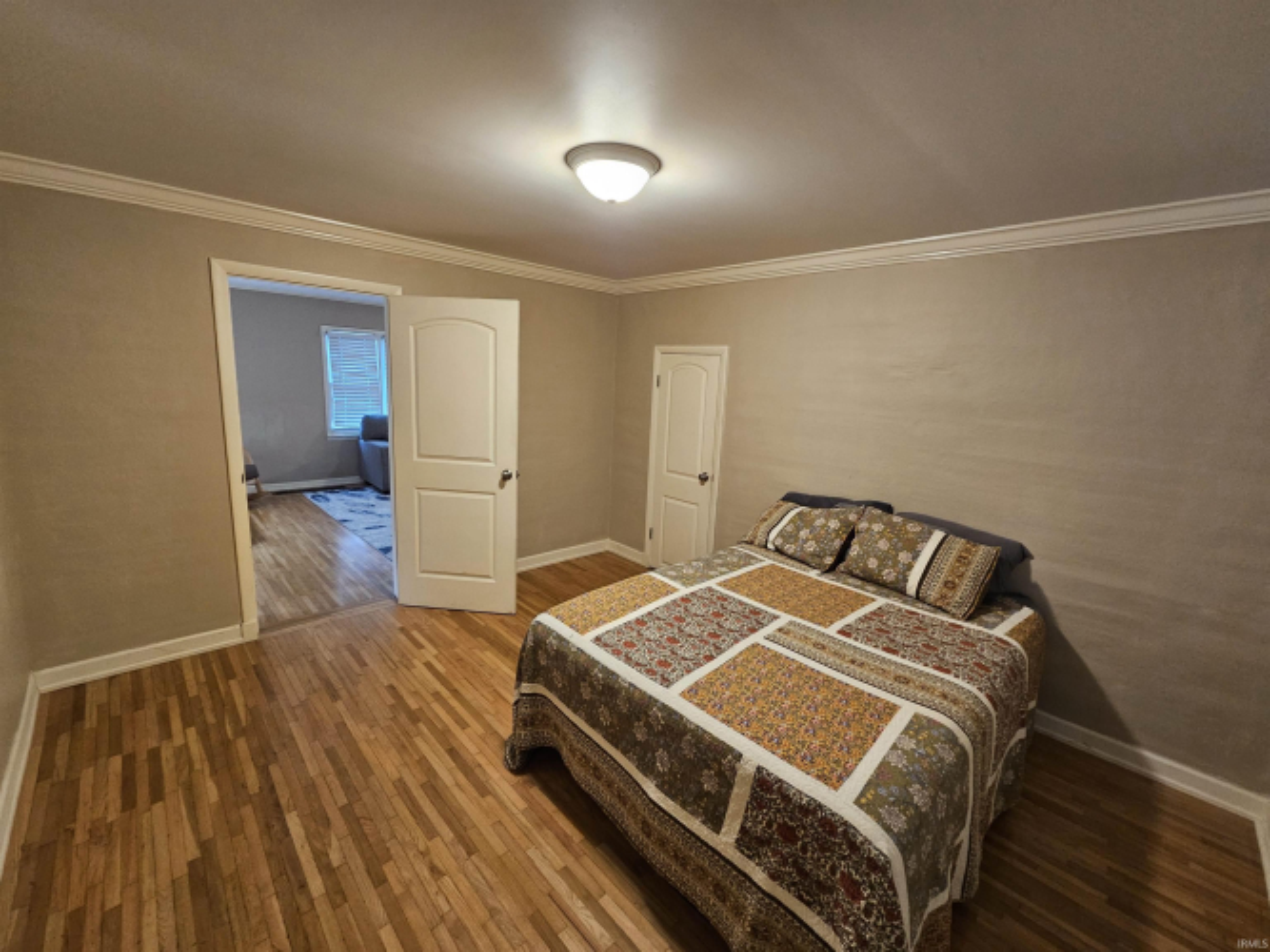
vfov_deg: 89.9
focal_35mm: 13
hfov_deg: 106.2
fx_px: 477
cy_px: 476
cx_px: 635
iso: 400
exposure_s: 1/30
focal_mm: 2.2
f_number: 2.2
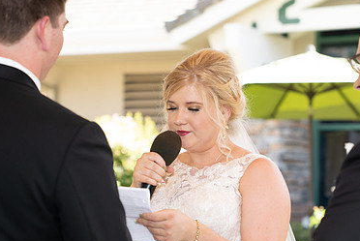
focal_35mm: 109
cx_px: 276
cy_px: 147
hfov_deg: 18.6
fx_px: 1091
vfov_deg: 12.6
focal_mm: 70
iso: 200
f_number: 3.2
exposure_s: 1/250
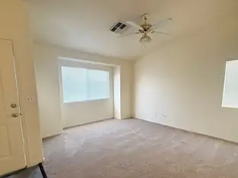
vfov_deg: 71.1
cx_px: 128
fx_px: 124
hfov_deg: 87.6
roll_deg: +0.2
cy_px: 102
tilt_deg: -7.6
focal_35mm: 18
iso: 250
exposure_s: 1/120
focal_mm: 2.22
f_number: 2.2
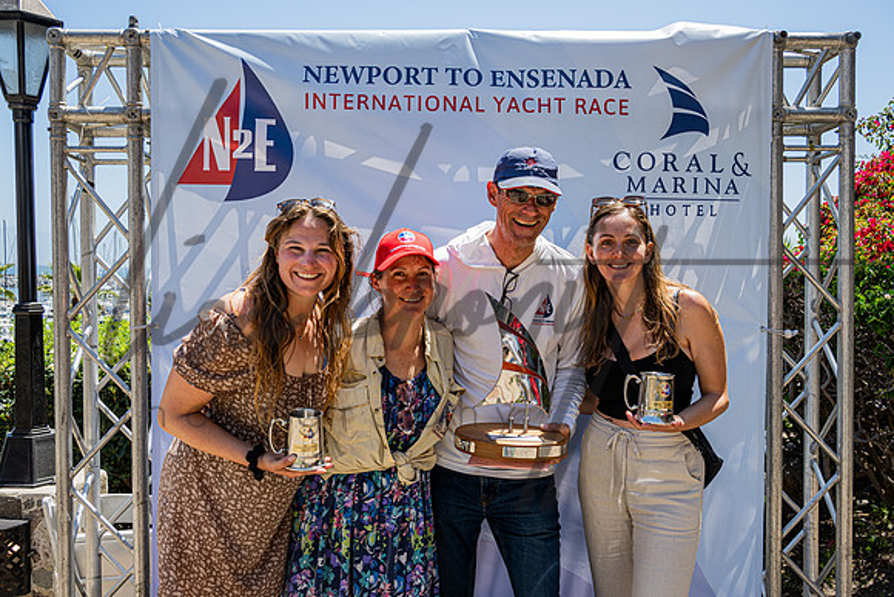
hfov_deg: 52.5
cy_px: 321
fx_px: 907
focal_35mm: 37
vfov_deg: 36.4
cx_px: 447
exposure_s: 1/250
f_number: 5.6
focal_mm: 32
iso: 110
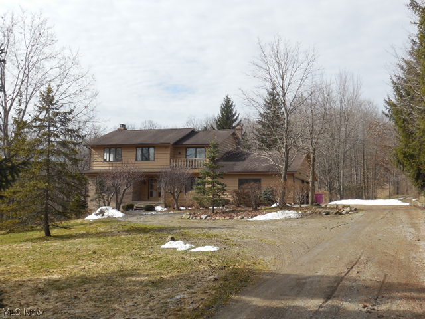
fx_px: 540
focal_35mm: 44
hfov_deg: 42.9
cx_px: 212
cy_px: 160
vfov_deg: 32.9
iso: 125
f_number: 4.5
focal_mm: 7.8
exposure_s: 1/800
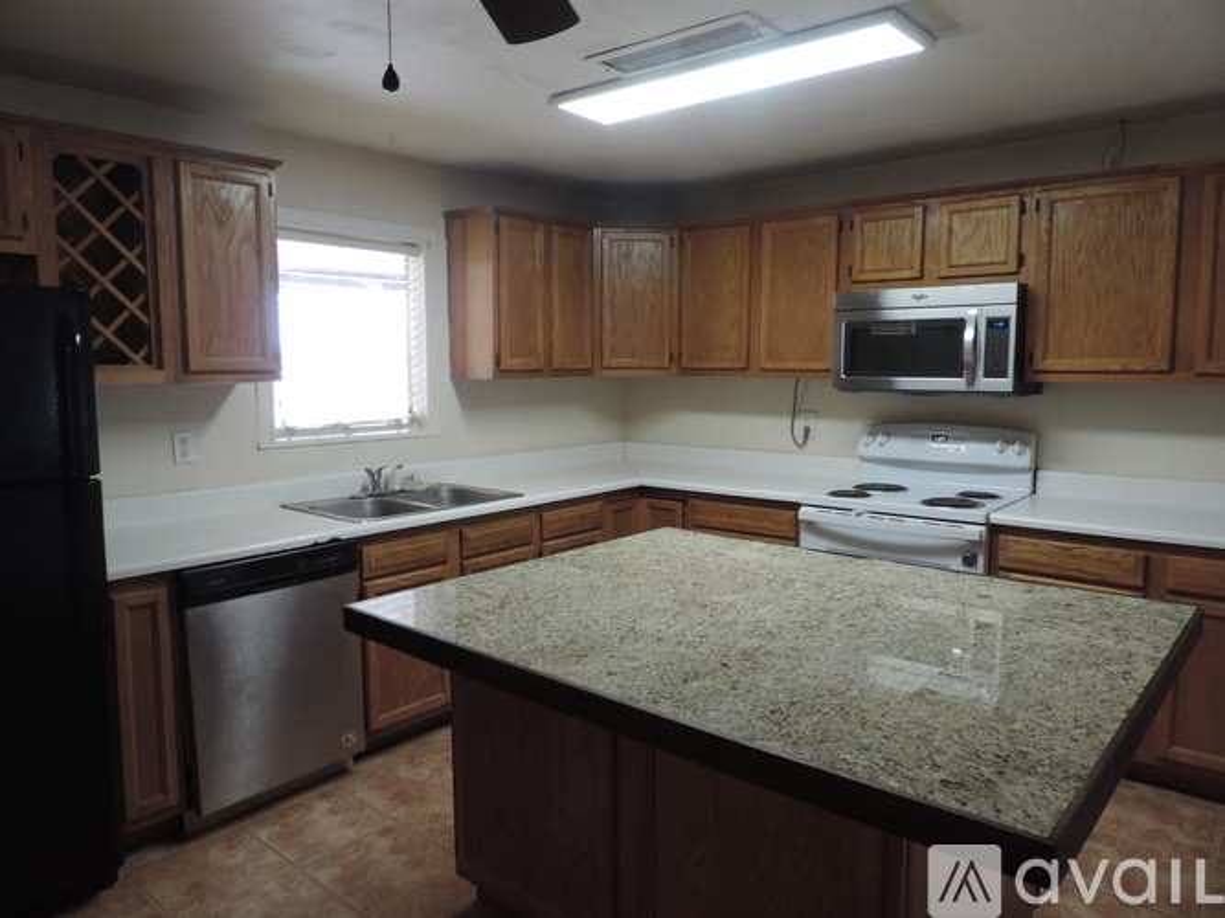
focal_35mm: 24
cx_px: 612
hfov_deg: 71.6
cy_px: 459
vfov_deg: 56.8
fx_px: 849
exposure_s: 1/30
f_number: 3
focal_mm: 4.3
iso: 180
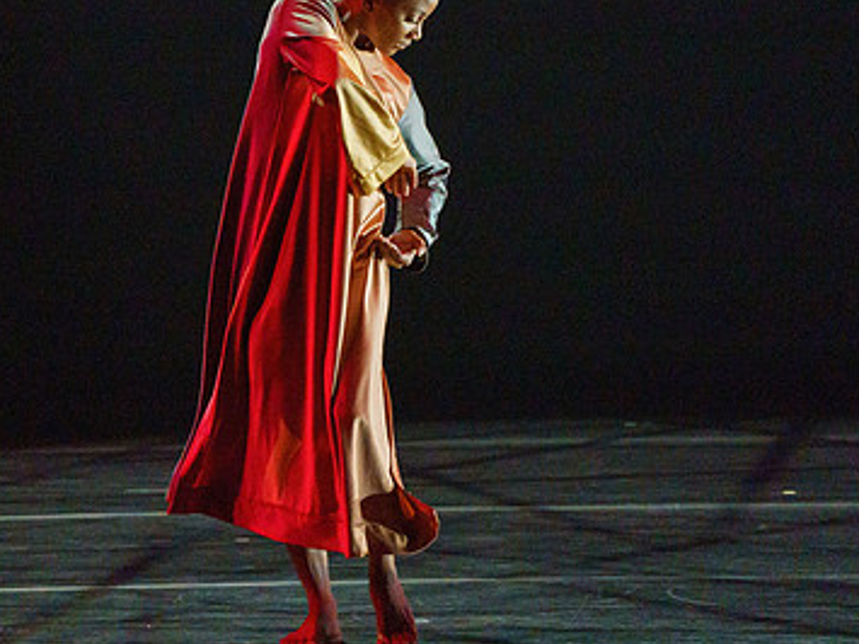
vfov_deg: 2.1
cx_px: 379
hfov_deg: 2.8
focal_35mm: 696
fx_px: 17265
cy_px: 171
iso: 5000
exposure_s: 1/250
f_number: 5.6
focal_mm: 382
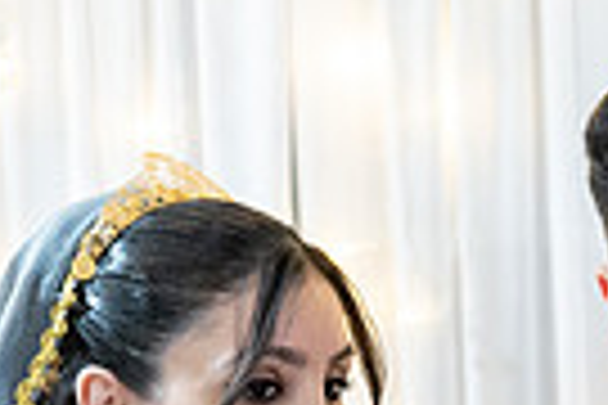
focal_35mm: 168
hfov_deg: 12.0
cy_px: 513
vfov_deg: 8.1
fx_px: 2837
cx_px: 657
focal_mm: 35
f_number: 2
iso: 3200
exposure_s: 1/160
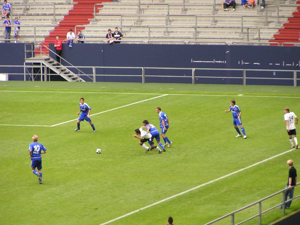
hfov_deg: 7.3
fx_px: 2349
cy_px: 112
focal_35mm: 271
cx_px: 150
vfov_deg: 5.5
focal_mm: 41.4
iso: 200
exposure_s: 1/250
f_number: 3.5
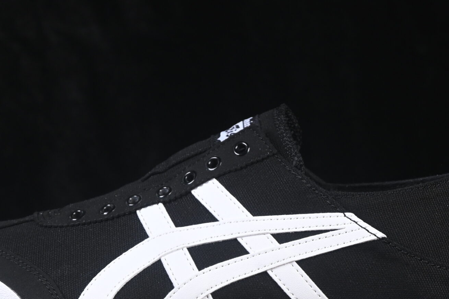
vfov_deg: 9.3
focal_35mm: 147
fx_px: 1833
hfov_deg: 14.0
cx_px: 214
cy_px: 158
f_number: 6.3
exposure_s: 1/60
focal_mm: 50
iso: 160
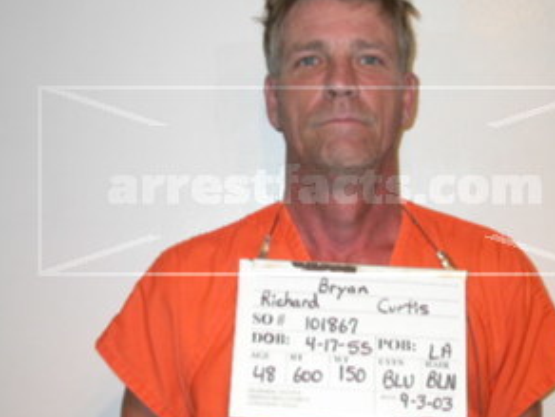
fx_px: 1154
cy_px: 182
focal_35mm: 72
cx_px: 324
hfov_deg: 27.0
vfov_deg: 20.4
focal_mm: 12.7
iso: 100
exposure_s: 1/60.3
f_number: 3.1
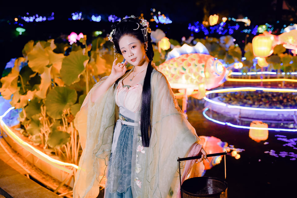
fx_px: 363
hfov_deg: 44.5
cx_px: 148
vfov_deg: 30.5
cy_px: 99
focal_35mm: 44
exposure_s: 1/100
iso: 1600
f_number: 2.8
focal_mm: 44
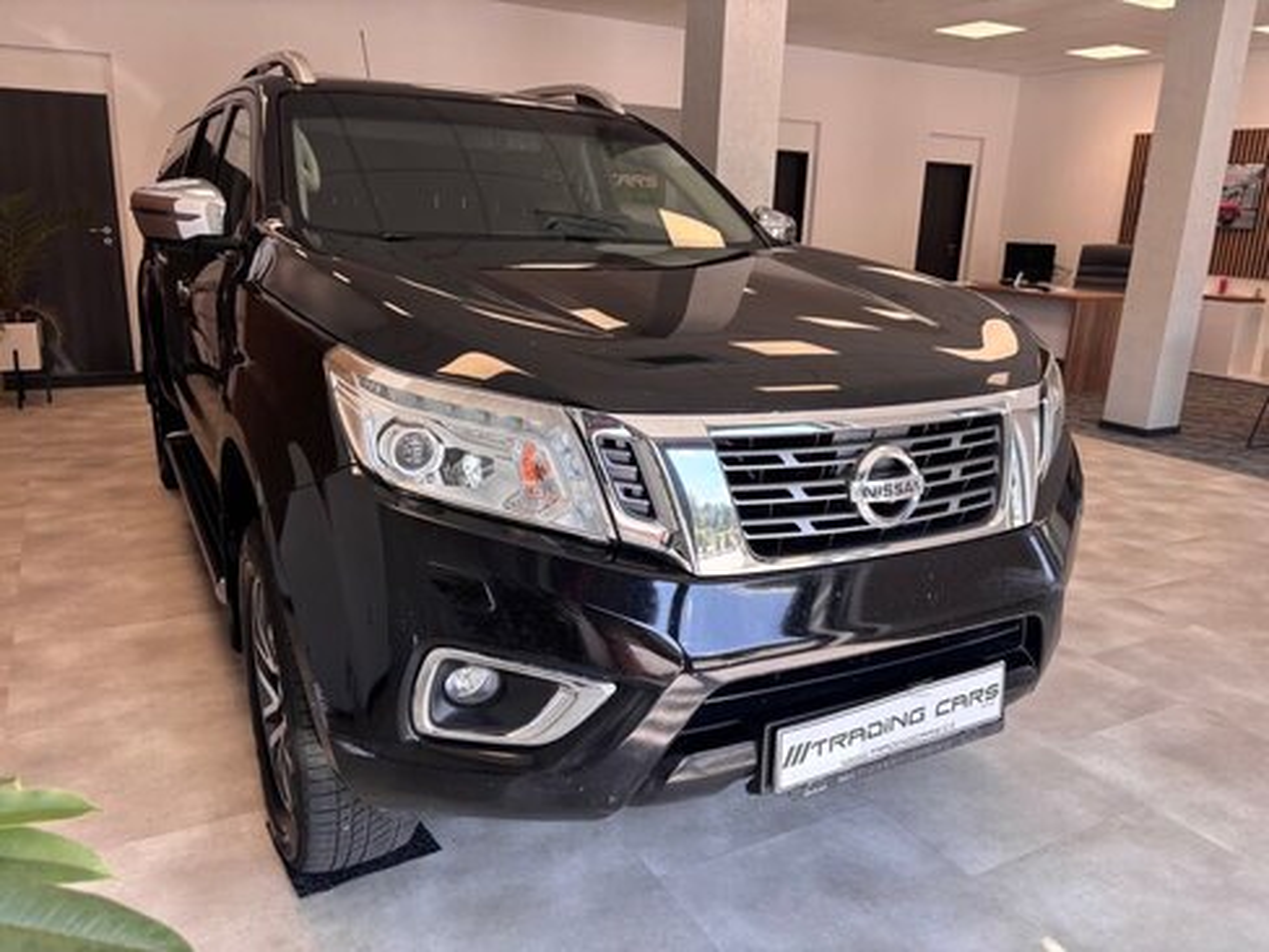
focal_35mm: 26
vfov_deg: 53.1
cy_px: 476
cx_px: 634
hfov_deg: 67.3
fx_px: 953
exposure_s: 1/131
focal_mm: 5.96
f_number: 1.6
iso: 40
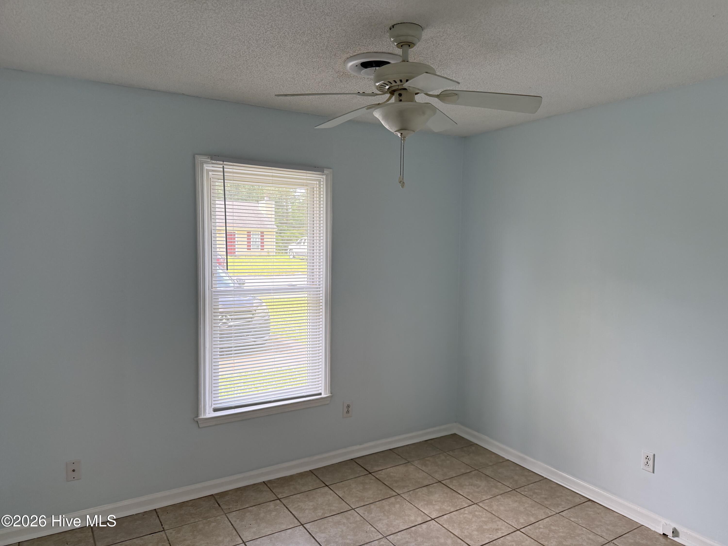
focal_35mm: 24
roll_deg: -1.0
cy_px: 273
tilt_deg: -4.2
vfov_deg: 56.8
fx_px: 505
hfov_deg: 71.6
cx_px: 364
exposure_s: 1/239
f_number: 1.78
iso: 125
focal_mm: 6.76
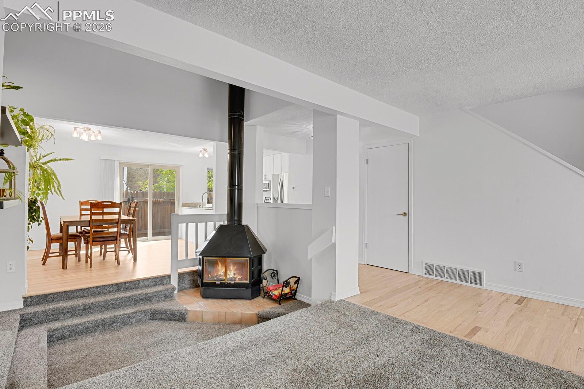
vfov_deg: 70.4
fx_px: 276
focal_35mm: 17
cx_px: 292
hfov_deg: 93.3
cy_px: 194
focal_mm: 17
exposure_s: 1.3
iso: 250
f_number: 8
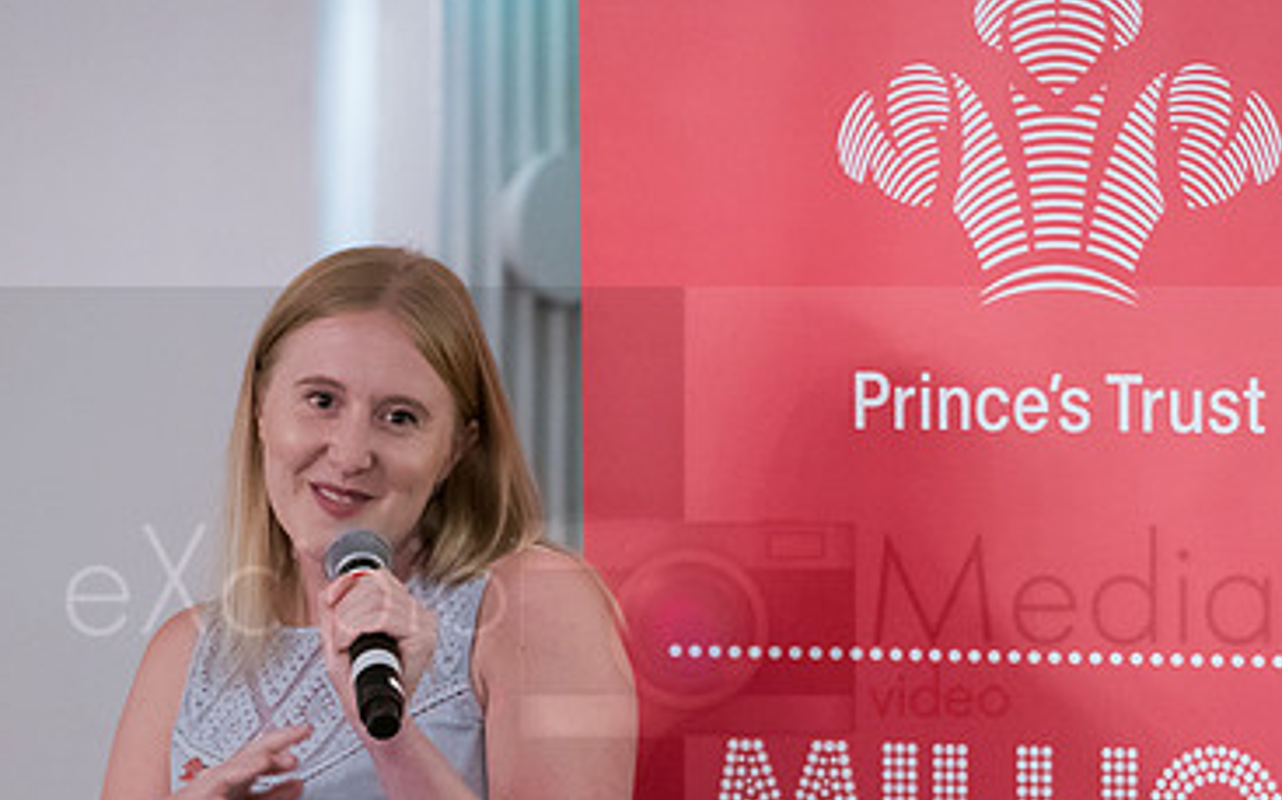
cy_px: 698
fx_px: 14039
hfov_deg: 5.2
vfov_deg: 3.3
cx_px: 817
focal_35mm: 402
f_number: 2.8
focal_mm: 200
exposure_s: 1/100
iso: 6400
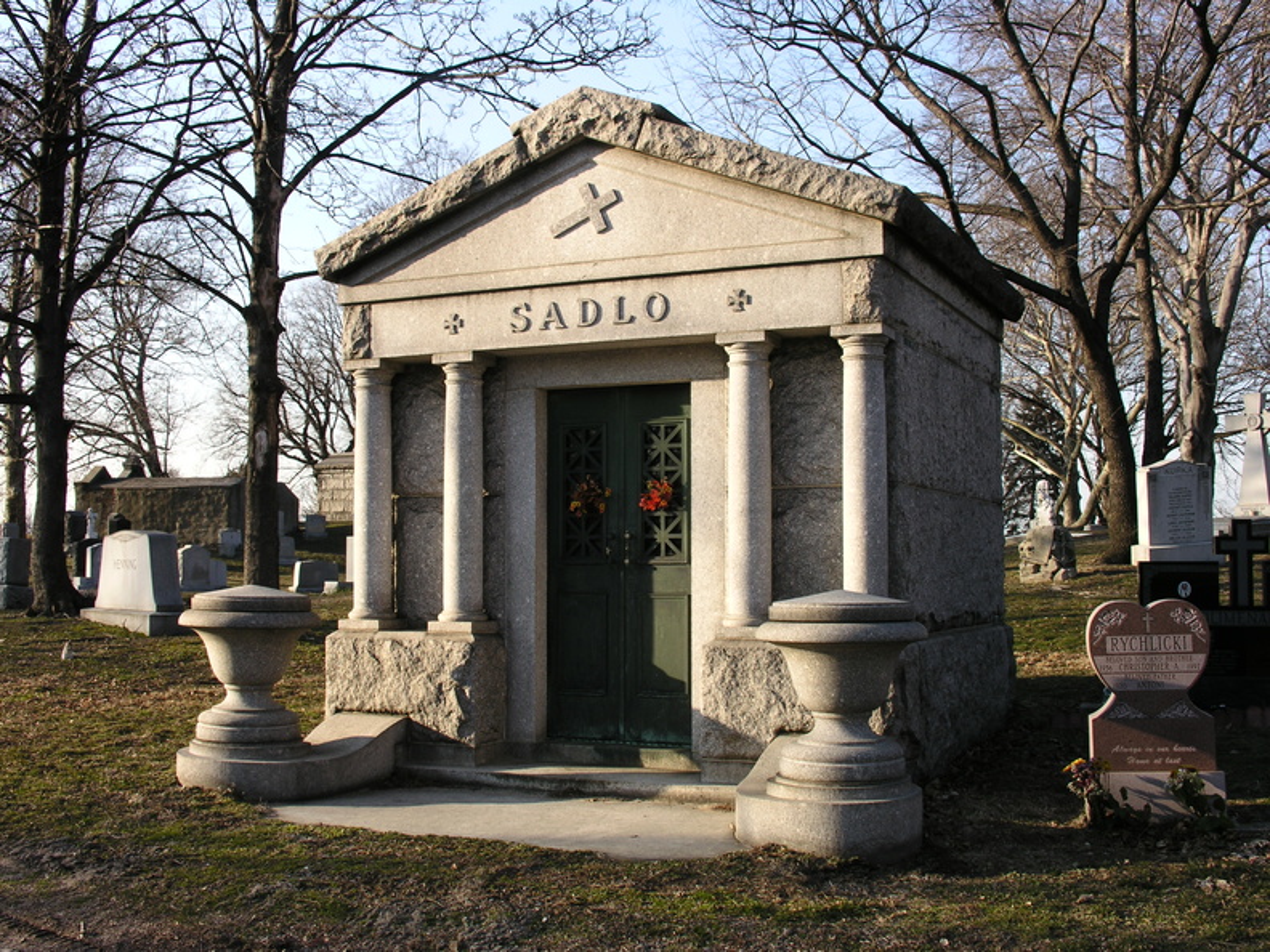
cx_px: 635
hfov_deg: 46.8
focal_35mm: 40
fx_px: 1468
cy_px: 476
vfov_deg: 36.0
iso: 50
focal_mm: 10.2
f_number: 7.3
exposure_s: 1/66.4
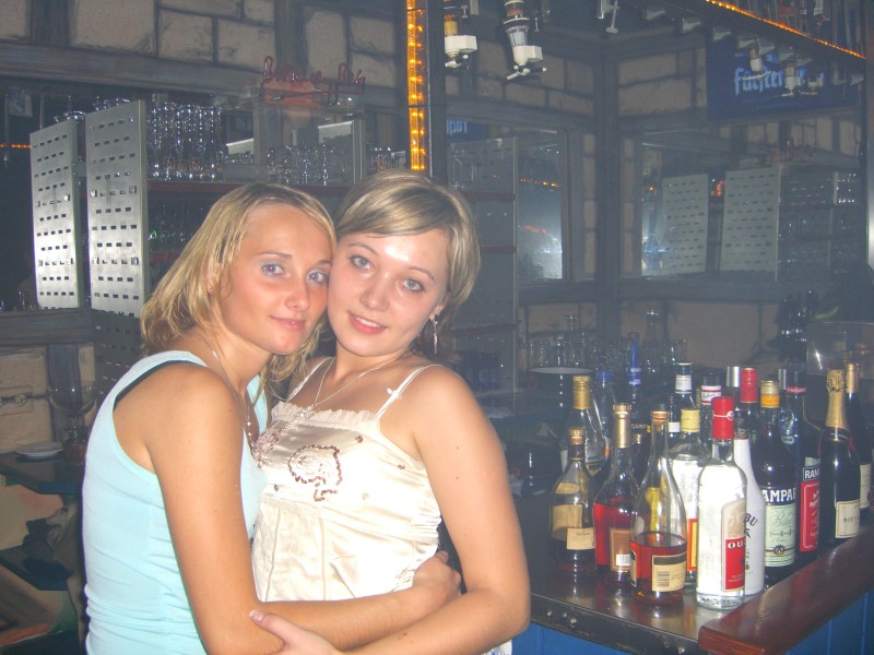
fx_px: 959
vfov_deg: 37.7
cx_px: 437
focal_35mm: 38
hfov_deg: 49.0
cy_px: 328
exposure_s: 1/60
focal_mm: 7.9
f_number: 2.8
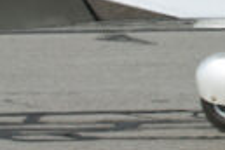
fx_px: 3912
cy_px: -85
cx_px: 528
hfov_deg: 3.3
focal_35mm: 626
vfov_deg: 2.2
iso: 100
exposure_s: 1/250
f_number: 5.6
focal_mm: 70
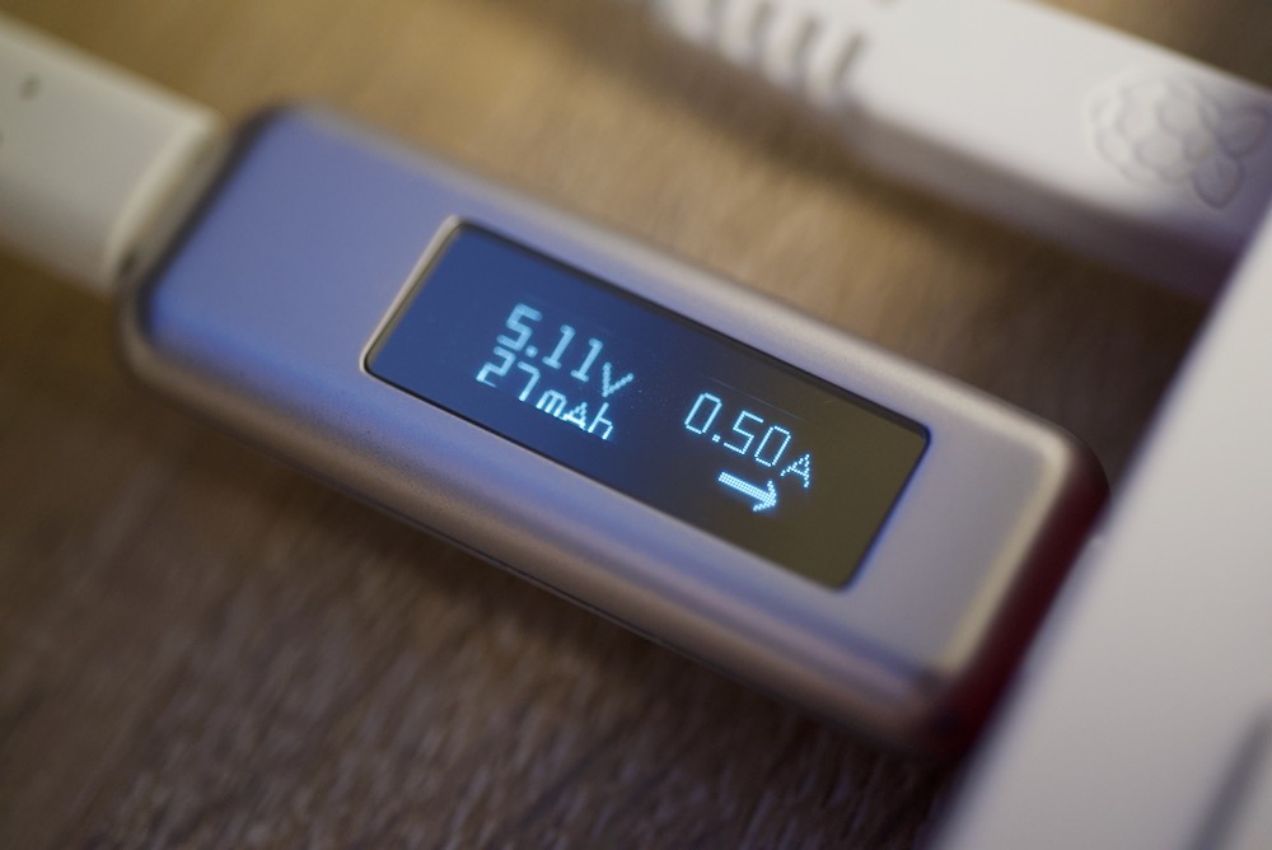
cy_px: 425
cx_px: 636
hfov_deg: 33.4
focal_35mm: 60
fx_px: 2121
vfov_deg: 22.7
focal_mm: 60
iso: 4000
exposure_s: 1/160
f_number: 4
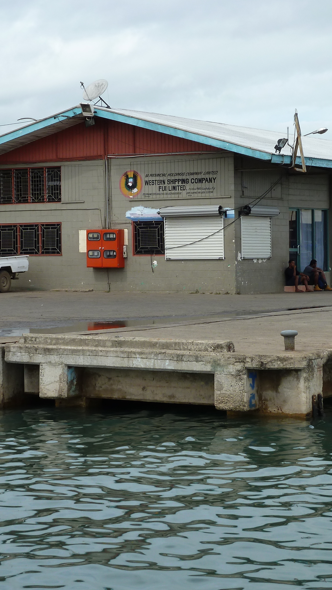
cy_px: 294
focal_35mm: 92
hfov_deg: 13.2
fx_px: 1440
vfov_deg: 23.2
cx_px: 176
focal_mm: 10.3
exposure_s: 1/400
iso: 80
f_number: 4.5
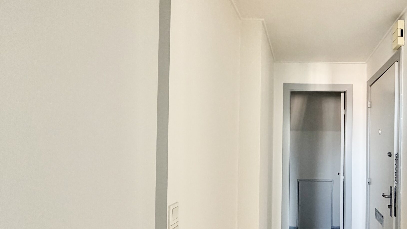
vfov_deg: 47.2
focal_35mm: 24
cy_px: 143
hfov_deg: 70.4
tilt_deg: +0.2
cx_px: 312
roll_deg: -1.2
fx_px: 259
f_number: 2.2
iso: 200
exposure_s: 1/50
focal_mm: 2.22
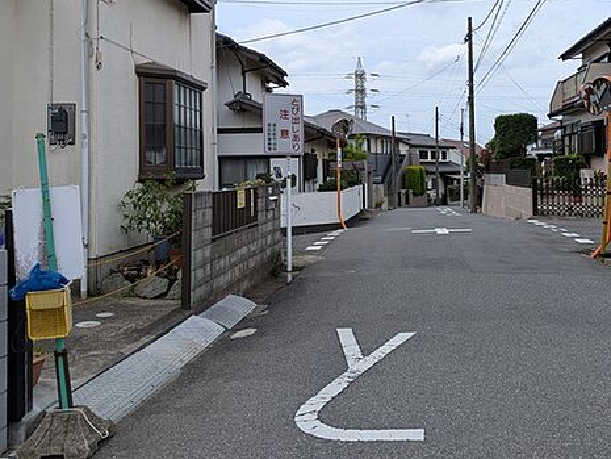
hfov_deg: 56.0
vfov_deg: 43.6
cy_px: 155
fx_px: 565
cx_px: 388
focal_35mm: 32
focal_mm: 4.53
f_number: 1.7
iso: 28
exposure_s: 1/1848
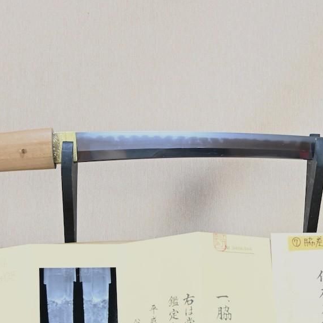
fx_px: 697
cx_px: 197
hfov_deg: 26.0
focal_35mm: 66
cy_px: 200
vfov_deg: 26.0
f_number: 3.5
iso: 100
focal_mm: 21
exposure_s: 1/3
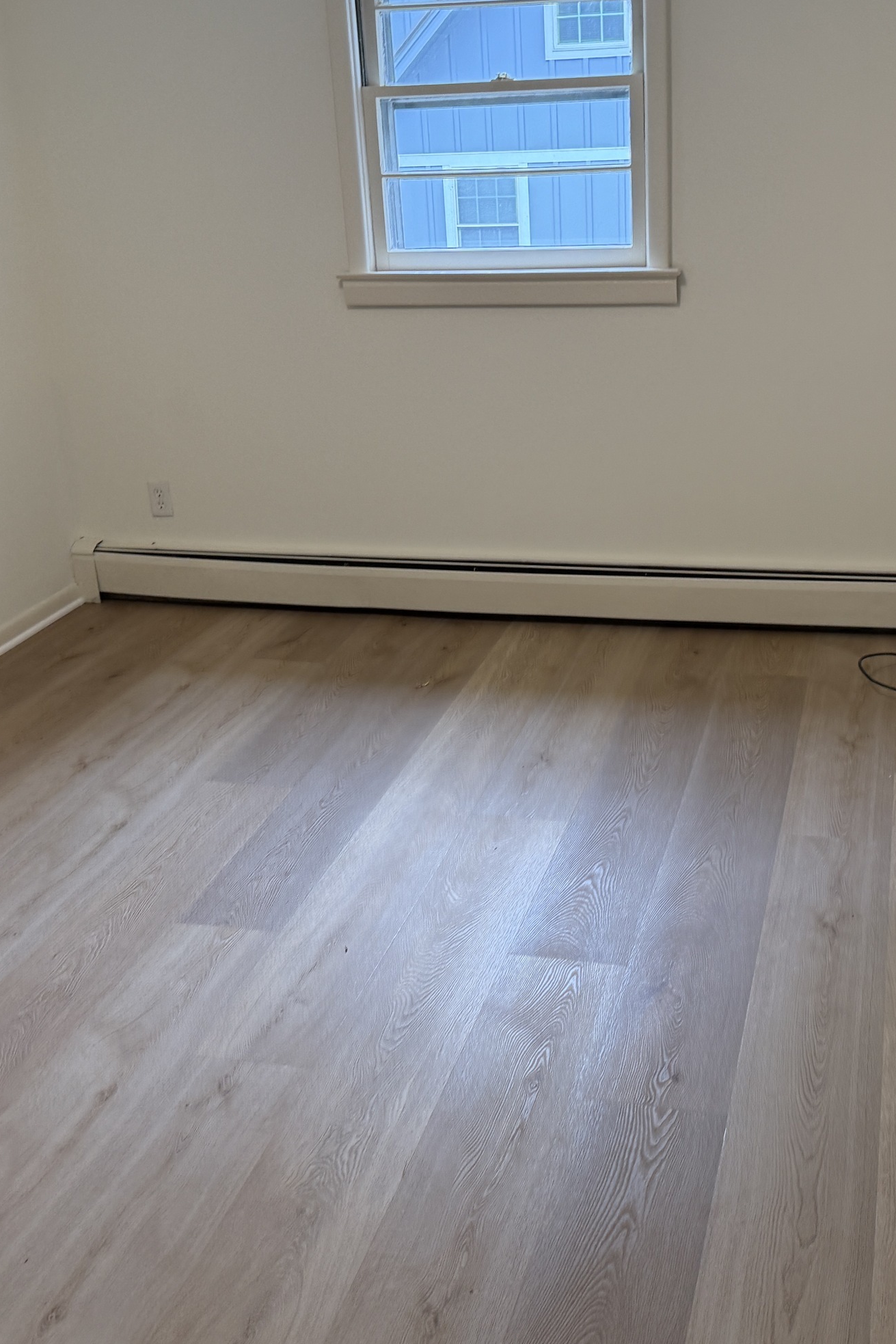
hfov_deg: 34.1
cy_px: 634
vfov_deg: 49.5
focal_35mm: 39
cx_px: 517
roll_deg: +1.4
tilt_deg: -19.0
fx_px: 1456
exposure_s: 1/139
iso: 125
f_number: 1.78
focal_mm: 6.76
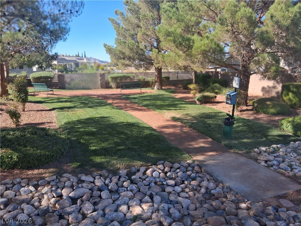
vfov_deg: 53.1
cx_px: 150
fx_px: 226
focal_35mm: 26
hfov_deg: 67.3
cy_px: 113
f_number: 1.8
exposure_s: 1/309
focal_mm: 3.98
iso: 25
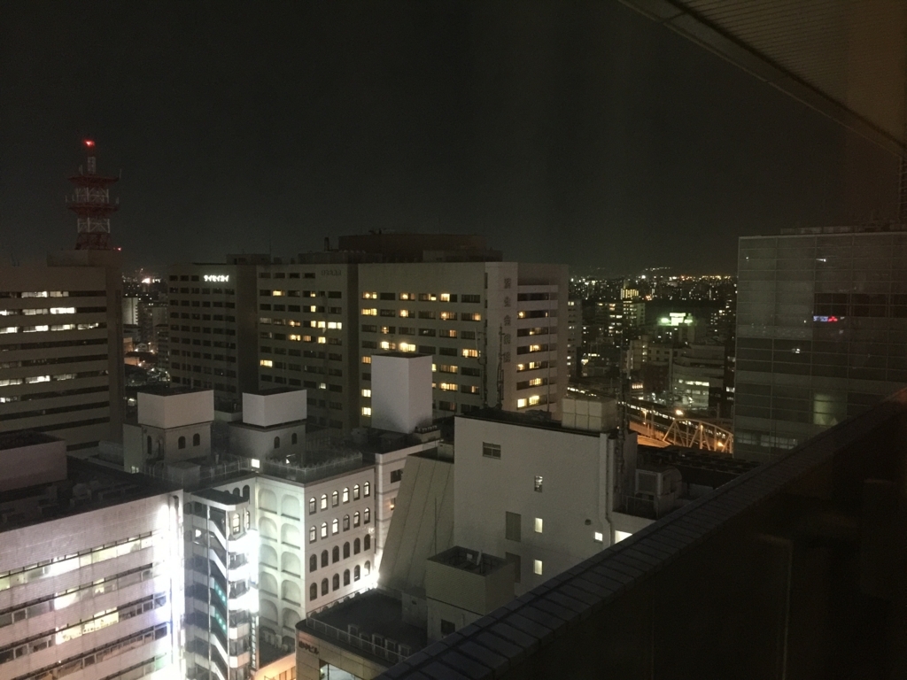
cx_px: 454
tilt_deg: -4.3
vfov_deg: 48.2
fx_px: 760
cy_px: 340
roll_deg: -1.1
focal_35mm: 29
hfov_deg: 61.7
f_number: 2.2
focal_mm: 4.15
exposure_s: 1/4
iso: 250
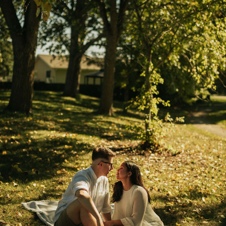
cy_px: 125
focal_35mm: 64
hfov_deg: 26.9
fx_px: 473
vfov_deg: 26.9
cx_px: 113
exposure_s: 1/1600
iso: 100
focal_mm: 50
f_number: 2
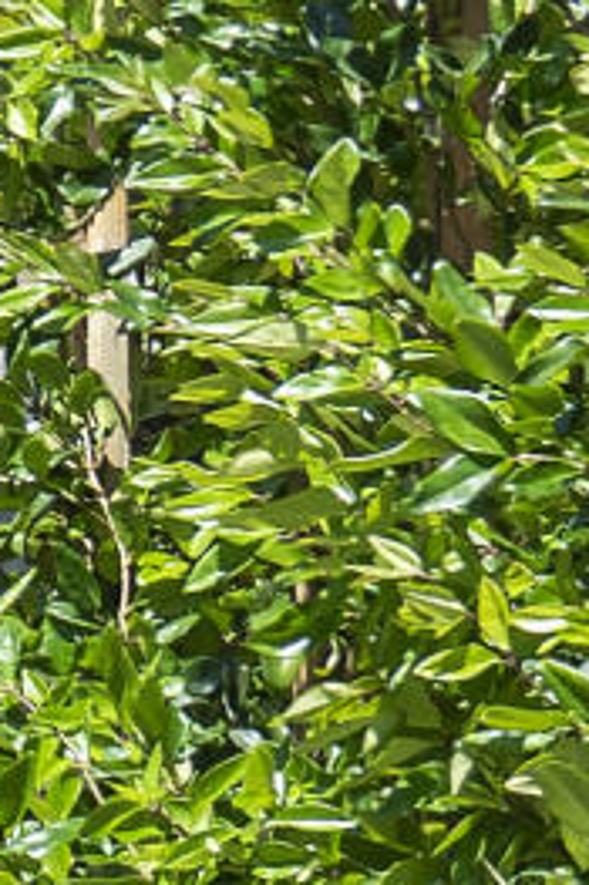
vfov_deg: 3.2
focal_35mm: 640
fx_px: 15726
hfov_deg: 2.0
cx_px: -3672
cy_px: -1289
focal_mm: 56
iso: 125
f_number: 6.3
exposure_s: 1/200
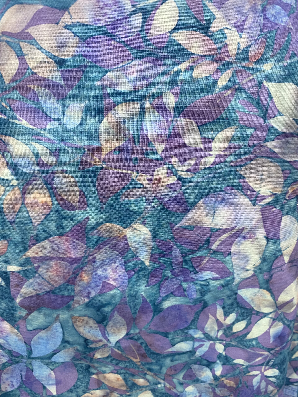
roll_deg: -0.2
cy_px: 198
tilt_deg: -22.6
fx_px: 298
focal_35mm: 26
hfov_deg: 53.1
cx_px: 149
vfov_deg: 67.3
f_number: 1.8
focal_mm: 4.25
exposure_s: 1/50
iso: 125
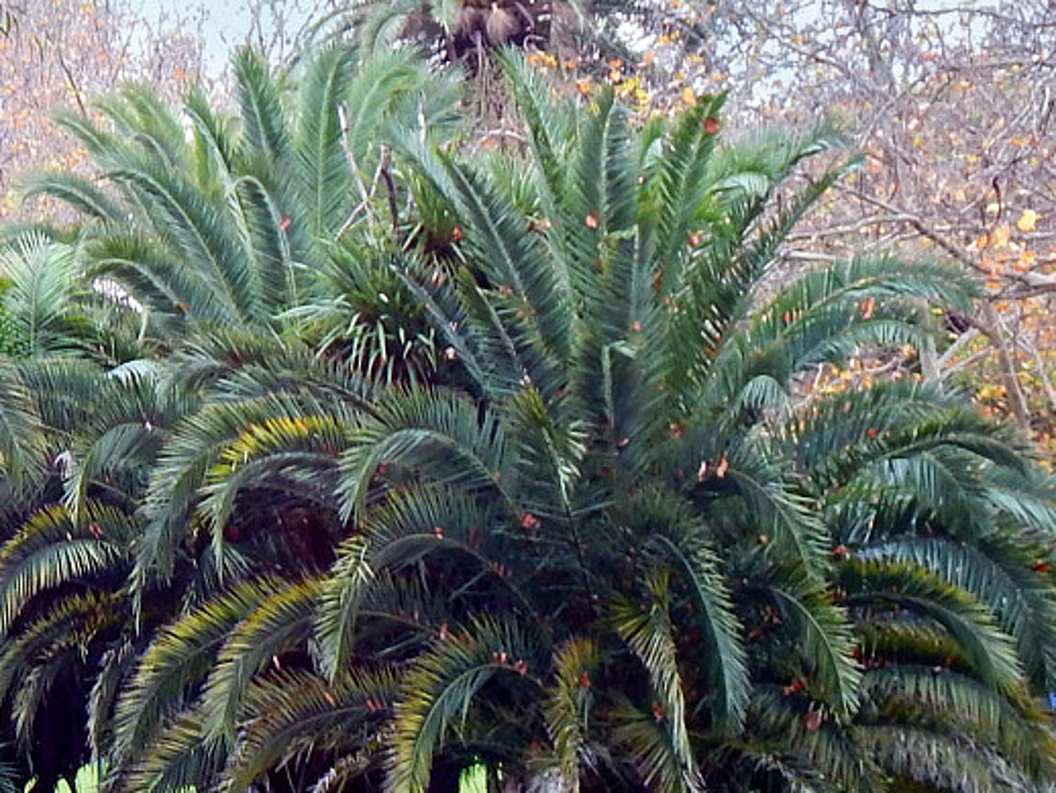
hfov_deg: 18.4
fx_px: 3205
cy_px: 673
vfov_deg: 14.0
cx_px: 80
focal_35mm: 105
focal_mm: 6.1
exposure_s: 1/60
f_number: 3.3
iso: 125
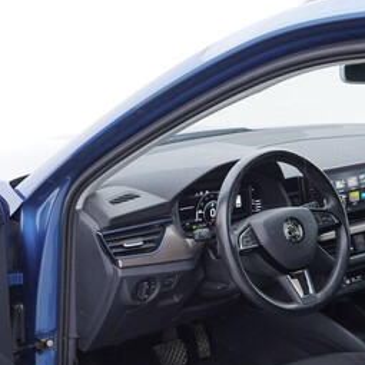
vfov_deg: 25.9
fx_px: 787
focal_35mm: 66
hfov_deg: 26.1
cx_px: 153
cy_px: 258
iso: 125
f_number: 3.2
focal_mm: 24
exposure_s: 1/50
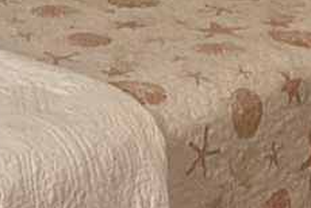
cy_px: -166
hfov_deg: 9.0
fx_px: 1938
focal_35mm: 224
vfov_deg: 6.0
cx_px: -87
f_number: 2.4
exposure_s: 1/50
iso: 320
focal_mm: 3.3
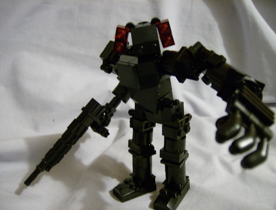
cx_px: 138
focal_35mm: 36
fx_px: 288
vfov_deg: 40.0
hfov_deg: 51.1
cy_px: 105
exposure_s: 1/6.23
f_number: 2.8
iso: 200
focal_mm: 6
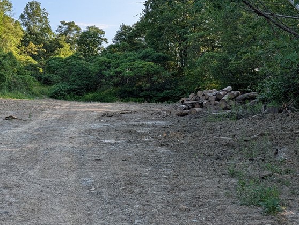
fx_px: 380
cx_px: 58
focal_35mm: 44
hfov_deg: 41.0
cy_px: 84
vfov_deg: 32.8
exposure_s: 1/499
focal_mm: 6.9
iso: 20
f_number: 1.68
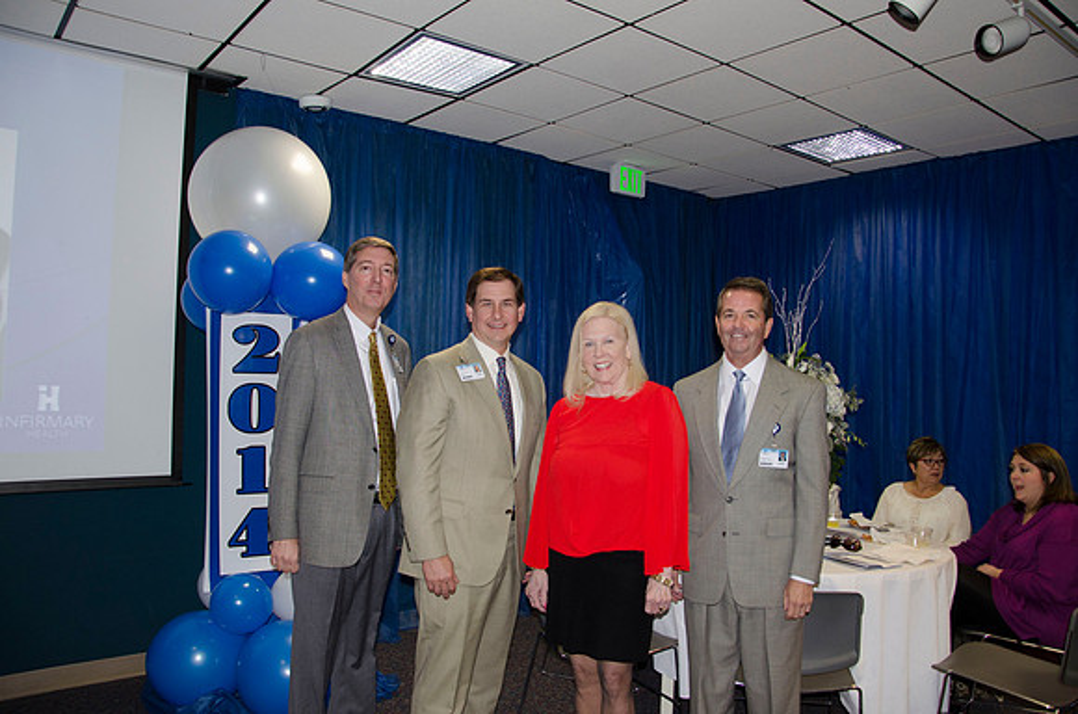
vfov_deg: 47.7
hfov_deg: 67.5
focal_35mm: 27
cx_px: 539
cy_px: 357
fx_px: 807
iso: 400
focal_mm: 18
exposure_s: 1/60
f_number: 4
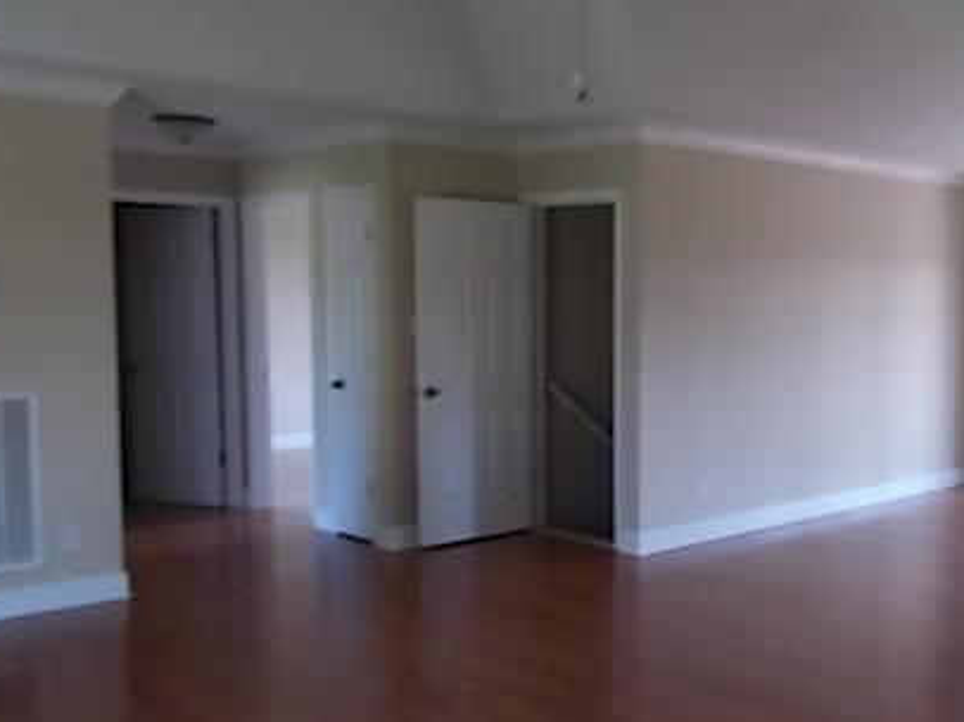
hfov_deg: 44.2
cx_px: 727
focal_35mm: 41
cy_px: 411
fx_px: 1141
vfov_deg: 35.0
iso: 160
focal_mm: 4.6
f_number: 3.2
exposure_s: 1/25
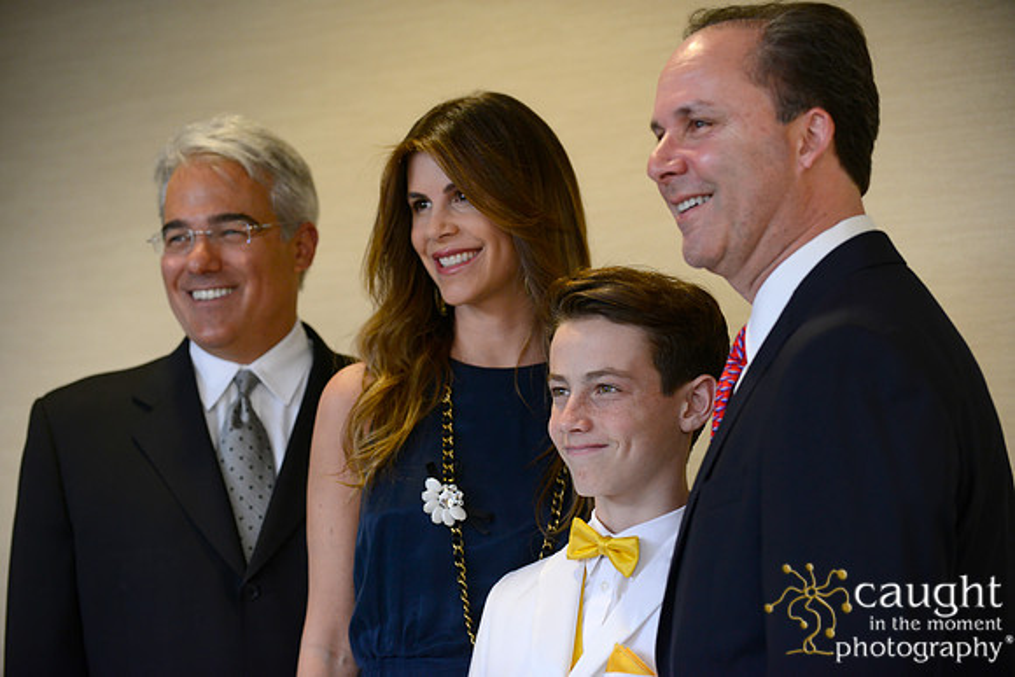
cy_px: 338
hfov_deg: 19.5
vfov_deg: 13.0
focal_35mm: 105
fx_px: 2961
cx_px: 508
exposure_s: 1/100
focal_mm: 105
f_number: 3.2
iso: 1250
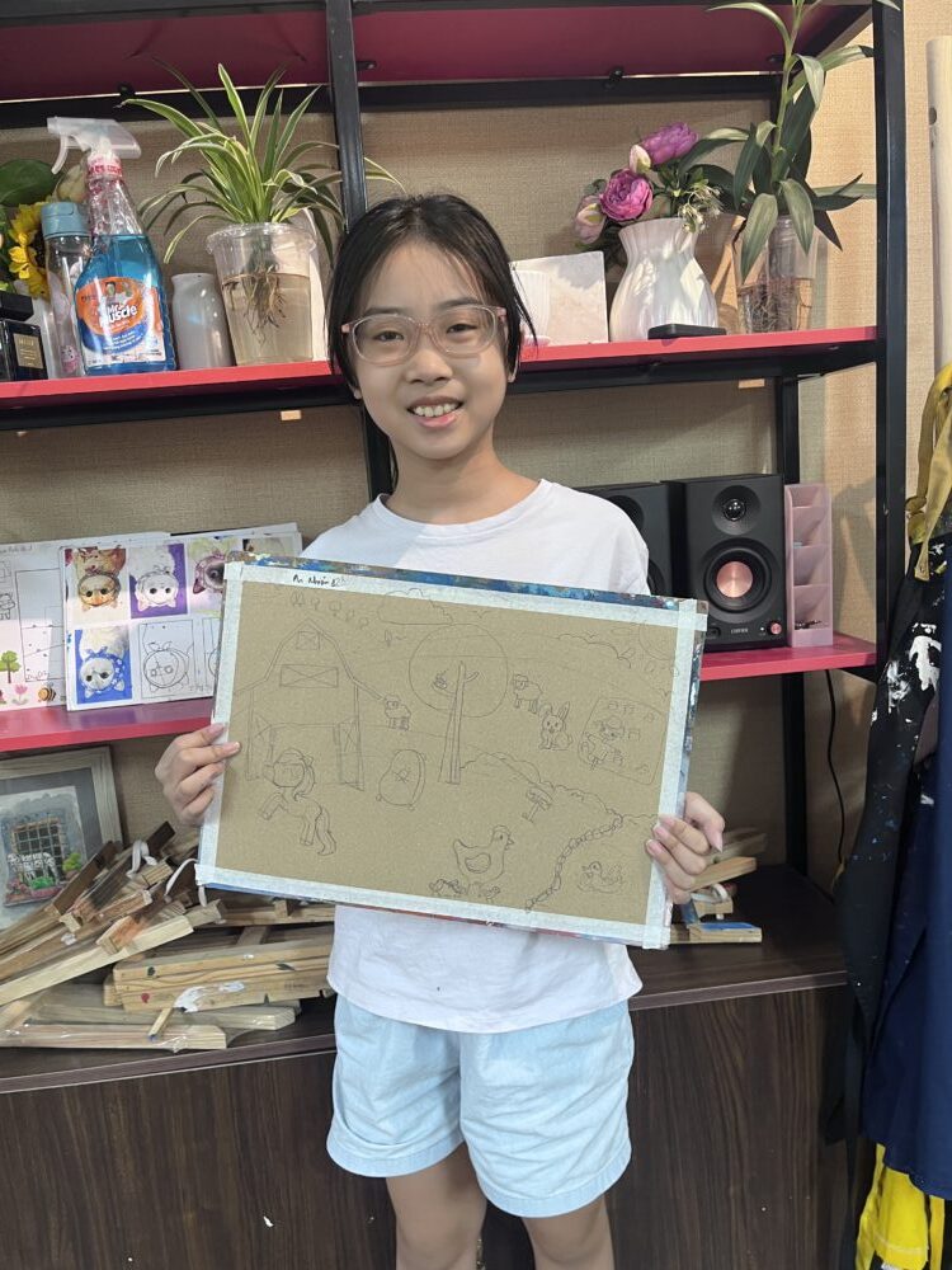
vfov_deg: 67.3
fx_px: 953
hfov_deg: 53.1
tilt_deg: -9.4
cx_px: 476
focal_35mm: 26
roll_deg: +5.4
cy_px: 635
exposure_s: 1/50
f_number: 1.6
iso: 125
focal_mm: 5.1
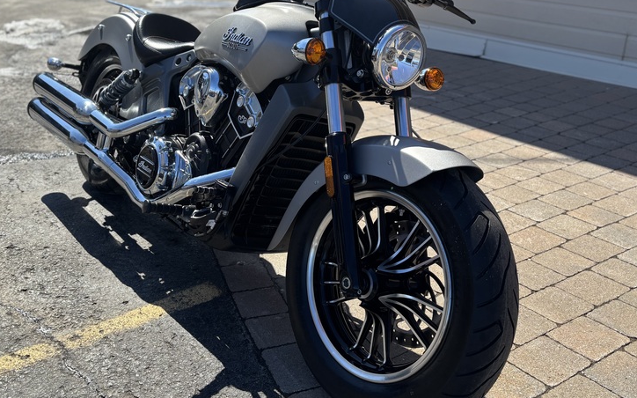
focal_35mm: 39
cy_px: 145
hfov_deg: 49.9
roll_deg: -1.4
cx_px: 235
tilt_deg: -20.2
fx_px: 677
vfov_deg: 32.6
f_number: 1.6
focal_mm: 5.96
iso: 50
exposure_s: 1/2342
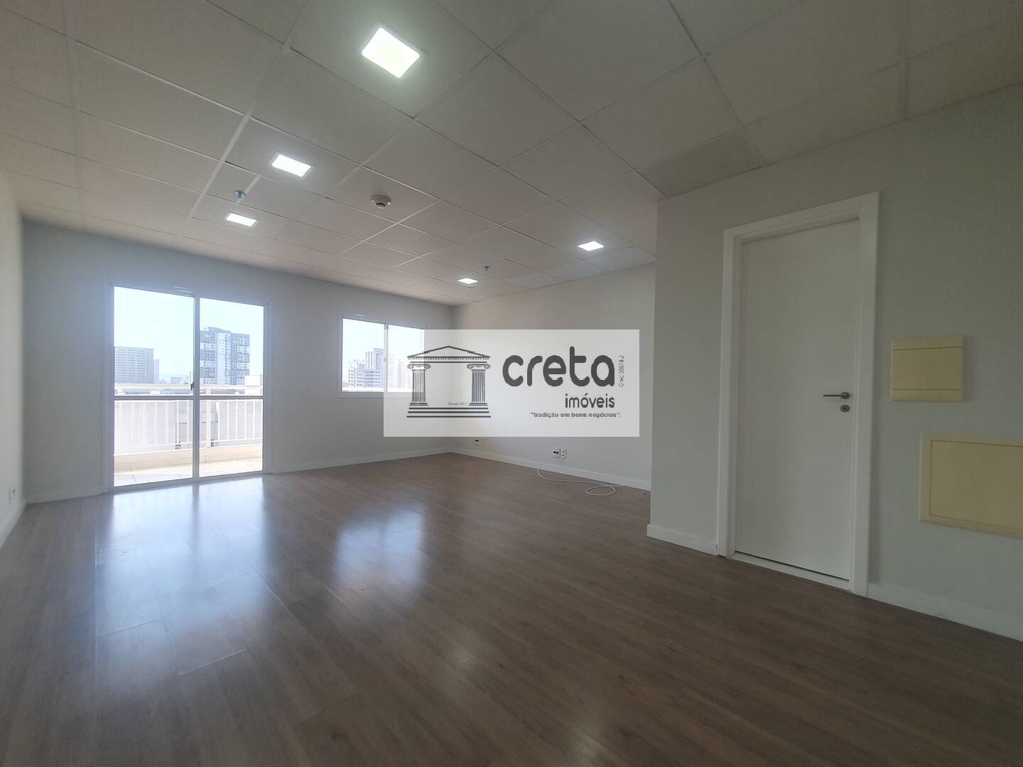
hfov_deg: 106.2
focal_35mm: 13
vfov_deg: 89.9
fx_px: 384
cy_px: 384
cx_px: 512
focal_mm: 1.8
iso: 64
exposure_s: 1/120
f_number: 2.2
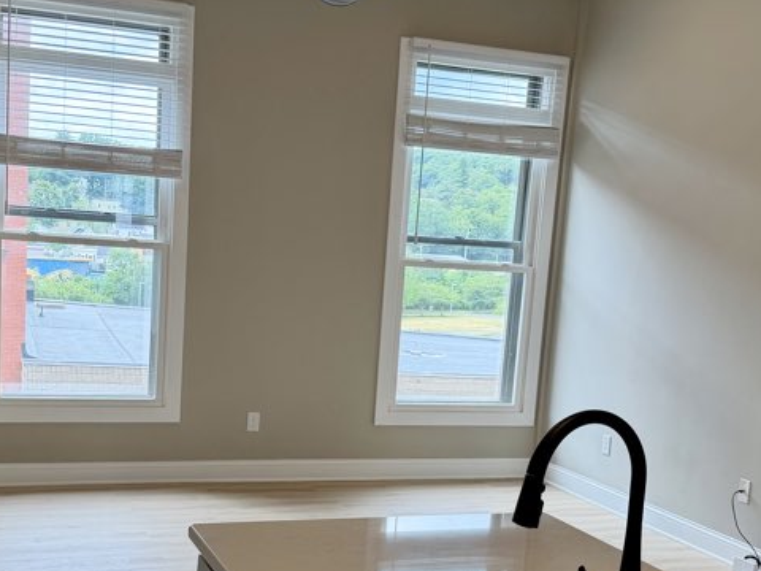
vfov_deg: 28.8
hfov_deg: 38.2
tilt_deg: -6.2
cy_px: 403
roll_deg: -3.5
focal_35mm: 50
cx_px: 354
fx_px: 1099
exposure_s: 1/242
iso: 80
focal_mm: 6.76
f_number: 1.78
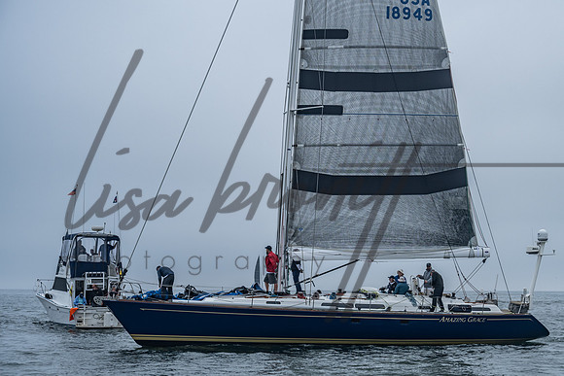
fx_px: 1442
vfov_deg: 14.9
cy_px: 198
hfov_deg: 22.1
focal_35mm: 92
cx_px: 364
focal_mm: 71
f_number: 6
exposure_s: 1/1600
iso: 320
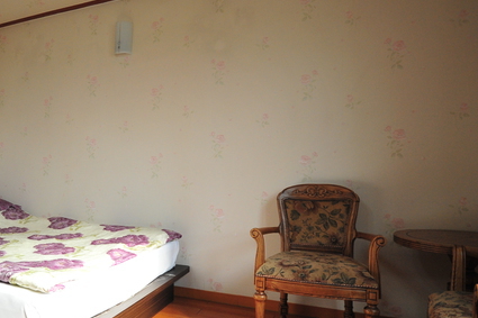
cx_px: 142
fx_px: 372
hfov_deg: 63.0
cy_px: 164
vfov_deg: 46.4
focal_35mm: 28
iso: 1600
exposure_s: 1/320
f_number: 4
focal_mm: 17
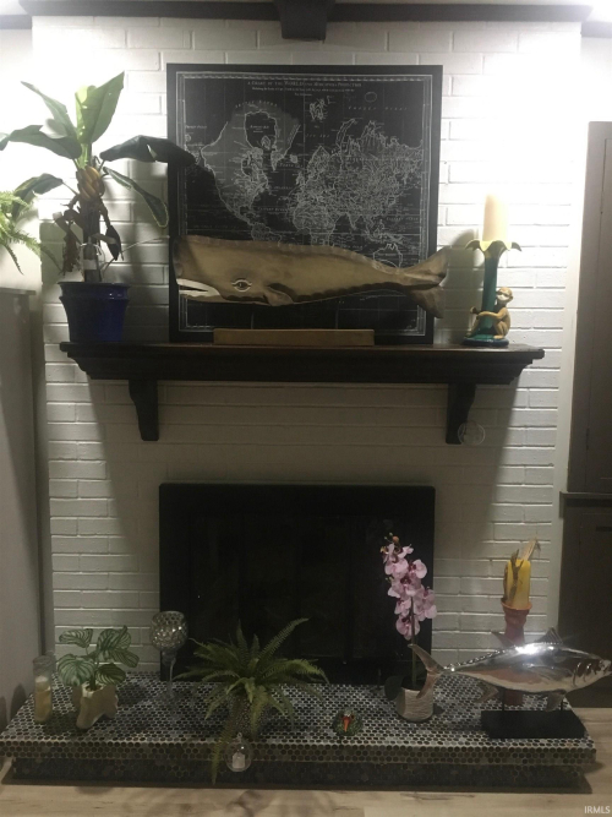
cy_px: 408
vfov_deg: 61.7
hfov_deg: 48.2
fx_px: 684
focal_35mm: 29
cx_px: 306
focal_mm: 4.15
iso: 250
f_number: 2.2
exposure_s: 1/15
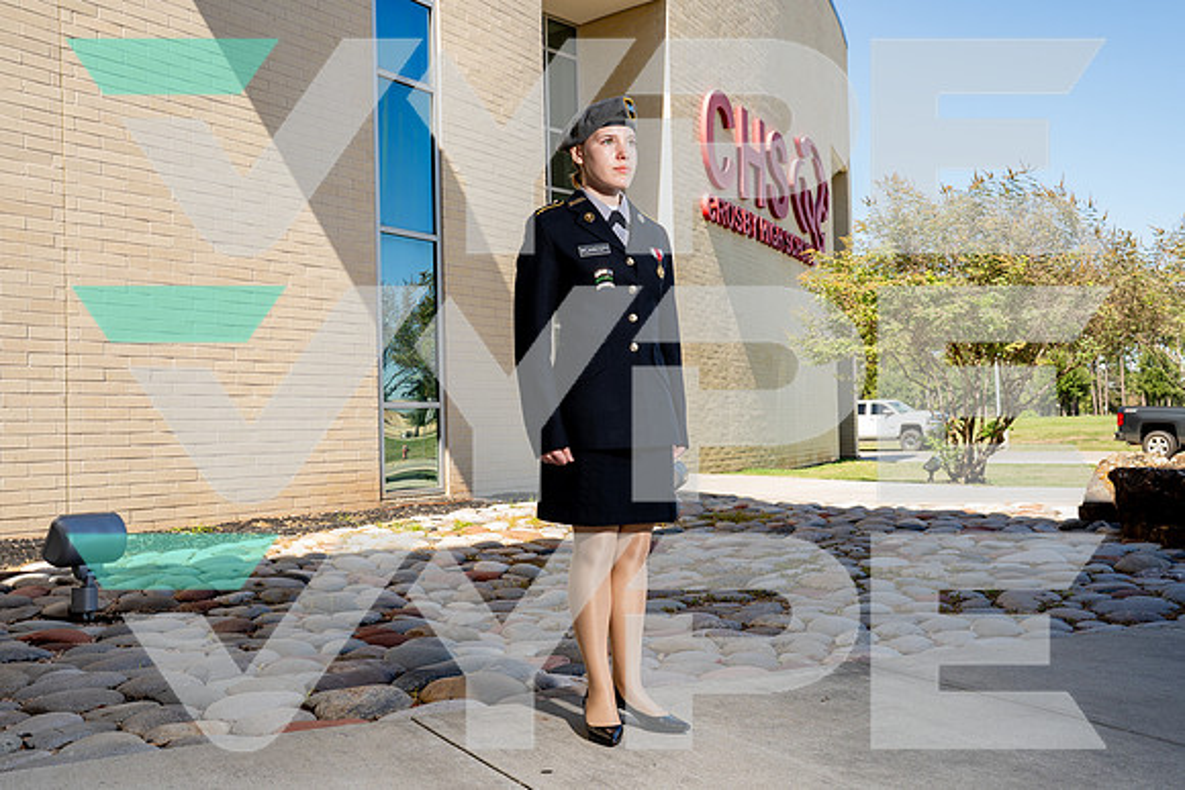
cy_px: 395
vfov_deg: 37.9
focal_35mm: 35
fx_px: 1152
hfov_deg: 54.4
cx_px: 592
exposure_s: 1/125
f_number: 8
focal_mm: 35
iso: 200
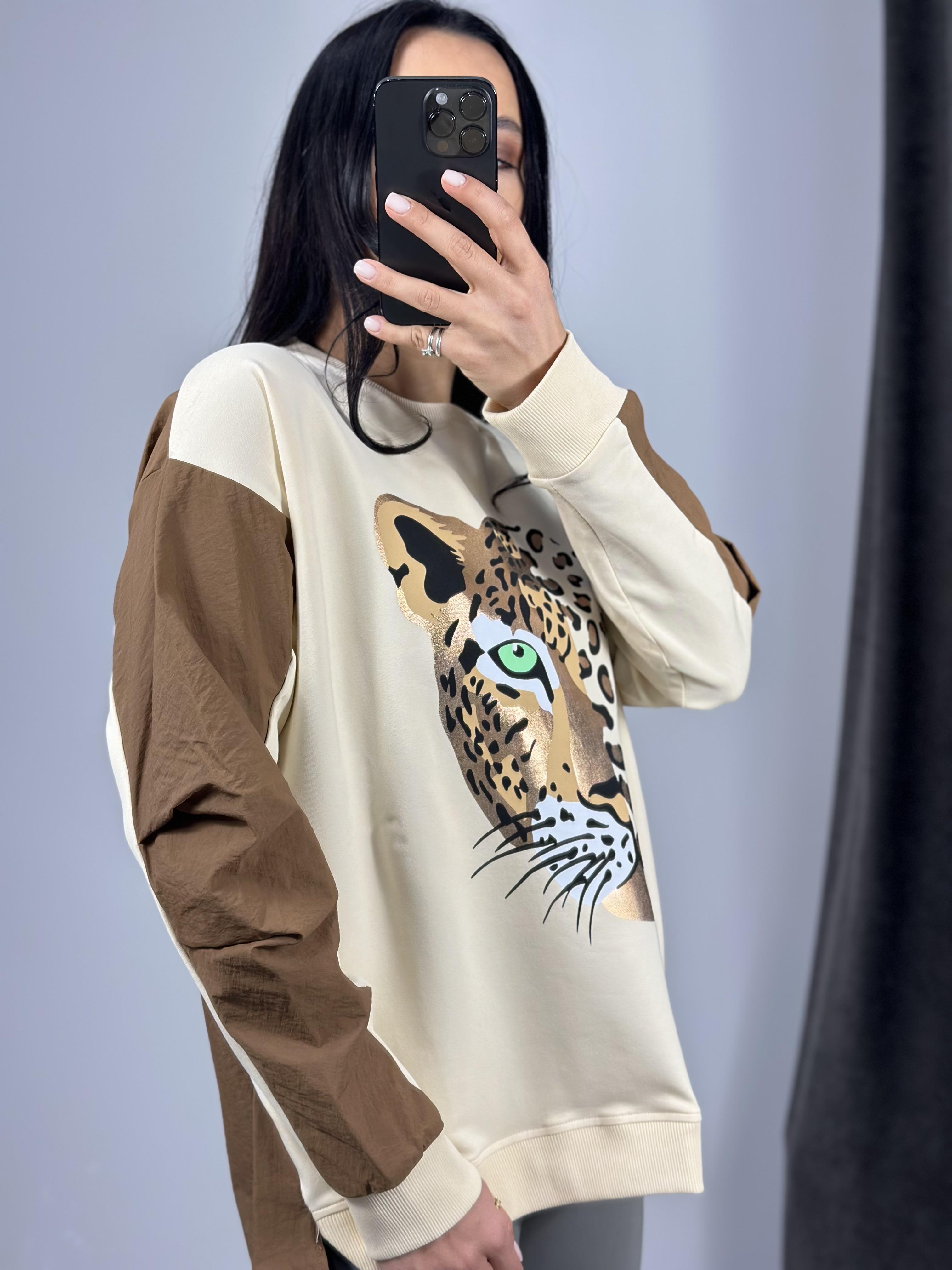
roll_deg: +1.3
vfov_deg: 39.7
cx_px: 476
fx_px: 1760
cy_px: 635
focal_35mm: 48
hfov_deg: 30.3
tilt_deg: -30.2
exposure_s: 1/100
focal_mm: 6.86
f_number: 1.78
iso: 80
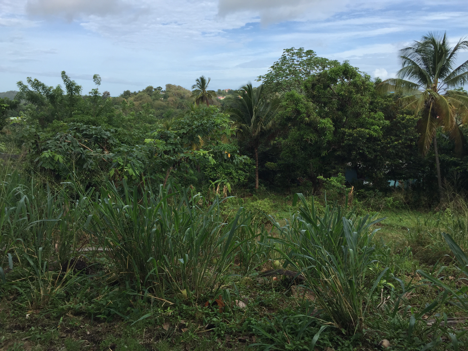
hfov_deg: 61.7
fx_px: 392
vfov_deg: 48.2
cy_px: 176
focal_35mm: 29
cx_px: 234
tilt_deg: -9.9
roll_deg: -0.8
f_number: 2.2
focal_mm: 4.15
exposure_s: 1/1163
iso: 32
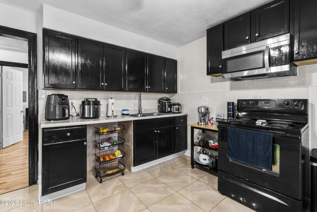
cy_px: 106
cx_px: 158
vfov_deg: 73.8
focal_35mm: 16
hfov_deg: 96.7
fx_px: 141
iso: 1000
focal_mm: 16
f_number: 13
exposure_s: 1.3
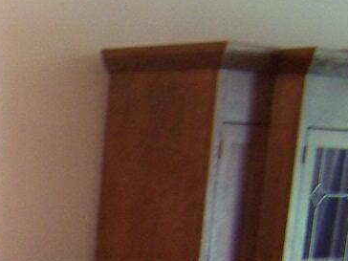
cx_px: -219
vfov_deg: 8.7
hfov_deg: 11.5
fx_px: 1629
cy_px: 514
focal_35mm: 162
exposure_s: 1/15
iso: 140
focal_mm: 6.3
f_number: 2.8
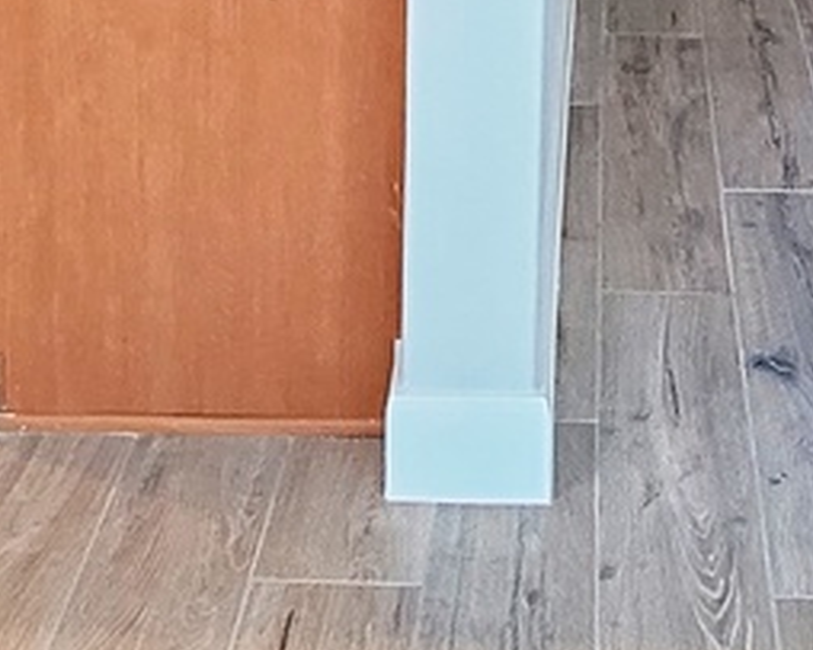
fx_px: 1732
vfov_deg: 17.3
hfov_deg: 26.3
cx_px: 541
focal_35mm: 72
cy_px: -519
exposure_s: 1/59
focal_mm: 2.2
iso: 400
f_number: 2.2
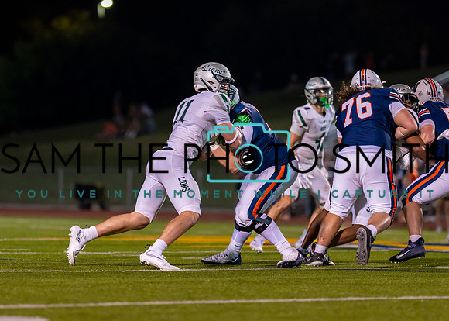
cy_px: 127
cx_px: 200
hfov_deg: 8.0
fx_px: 3199
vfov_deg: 5.7
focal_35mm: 251
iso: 1600
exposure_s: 1/1000
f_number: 1.8
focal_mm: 135
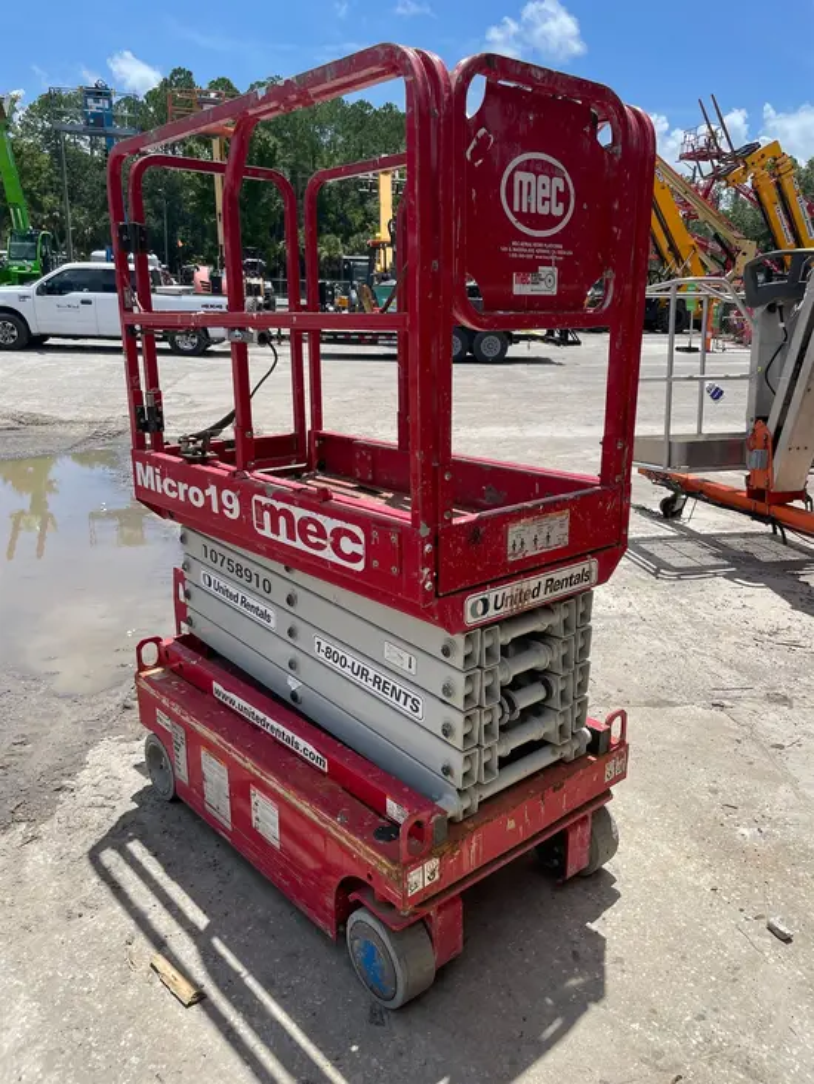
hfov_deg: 53.1
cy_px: 542
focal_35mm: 26
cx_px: 407
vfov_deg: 67.3
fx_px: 815
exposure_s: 1/3040
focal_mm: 4.2
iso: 32
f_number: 1.6
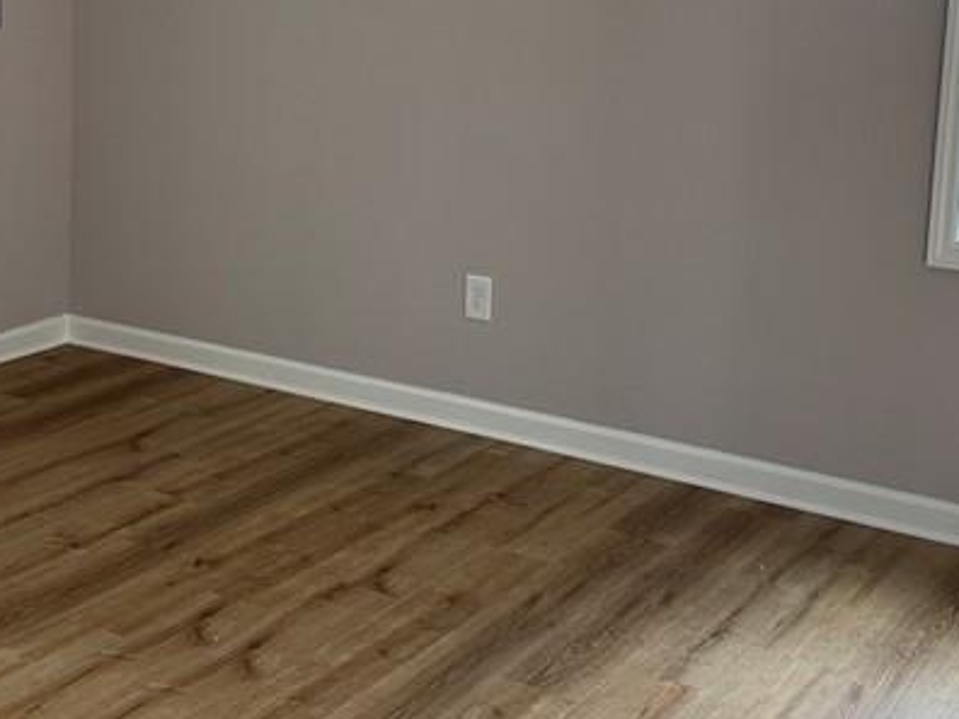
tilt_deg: -8.6
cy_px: 143
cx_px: 392
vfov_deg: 23.3
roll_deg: -2.1
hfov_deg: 31.1
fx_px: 1718
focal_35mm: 62
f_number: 1.78
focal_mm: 6.76
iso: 160
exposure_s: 1/121
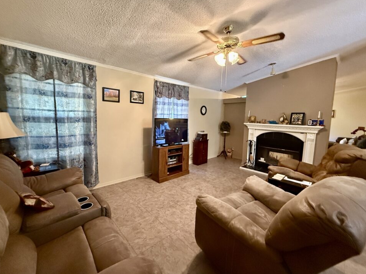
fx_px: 159
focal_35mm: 15
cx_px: 178
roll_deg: -1.6
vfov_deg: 81.7
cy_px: 131
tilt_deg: -5.4
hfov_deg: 98.1
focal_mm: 2.22
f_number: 2.2
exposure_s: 1/60
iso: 1000
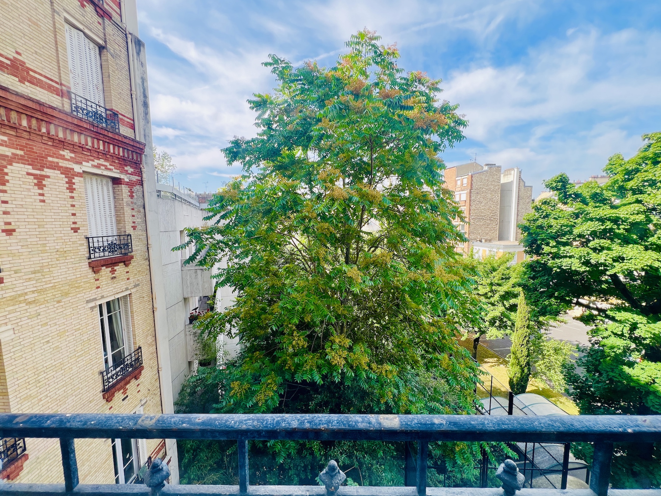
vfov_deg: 85.7
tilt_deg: -6.7
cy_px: 252
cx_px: 325
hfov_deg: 102.1
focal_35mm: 14
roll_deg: +0.8
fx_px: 267
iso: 32
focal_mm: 1.57
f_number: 1.8
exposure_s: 1/192
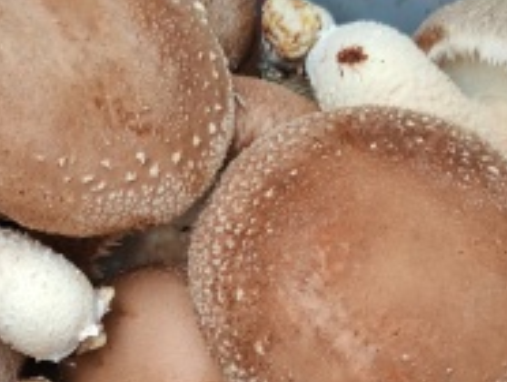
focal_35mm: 116
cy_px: 510
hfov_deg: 16.8
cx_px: 114
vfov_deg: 12.4
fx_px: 1701
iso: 1000
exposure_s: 1/33
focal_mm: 5.52
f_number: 1.95
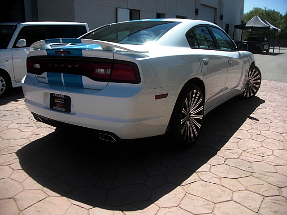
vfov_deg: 39.7
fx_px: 298
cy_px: 108
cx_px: 144
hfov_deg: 51.4
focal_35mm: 36
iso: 50
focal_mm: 6.3
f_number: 2.8
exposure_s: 1/640
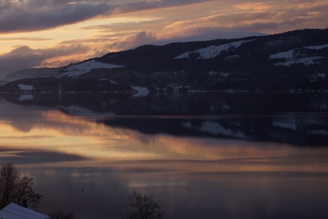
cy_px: -1
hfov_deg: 20.0
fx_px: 902
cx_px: 3
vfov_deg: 13.6
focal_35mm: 99
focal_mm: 48
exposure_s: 1/100
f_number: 8
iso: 100
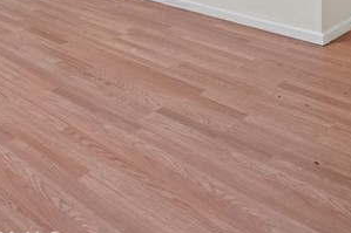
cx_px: 31
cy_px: -141
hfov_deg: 38.2
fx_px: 468
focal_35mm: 48
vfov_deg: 21.9
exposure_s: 1/5
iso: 3200
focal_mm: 14
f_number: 9
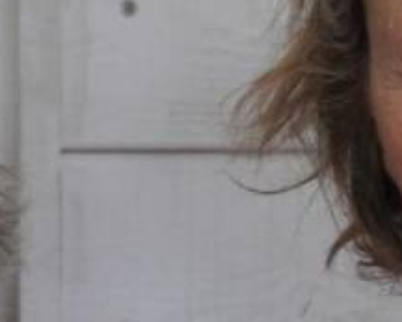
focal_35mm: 599
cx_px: 125
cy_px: 169
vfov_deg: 2.6
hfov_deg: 3.2
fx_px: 7130
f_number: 5.3
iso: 1600
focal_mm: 90
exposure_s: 1/60
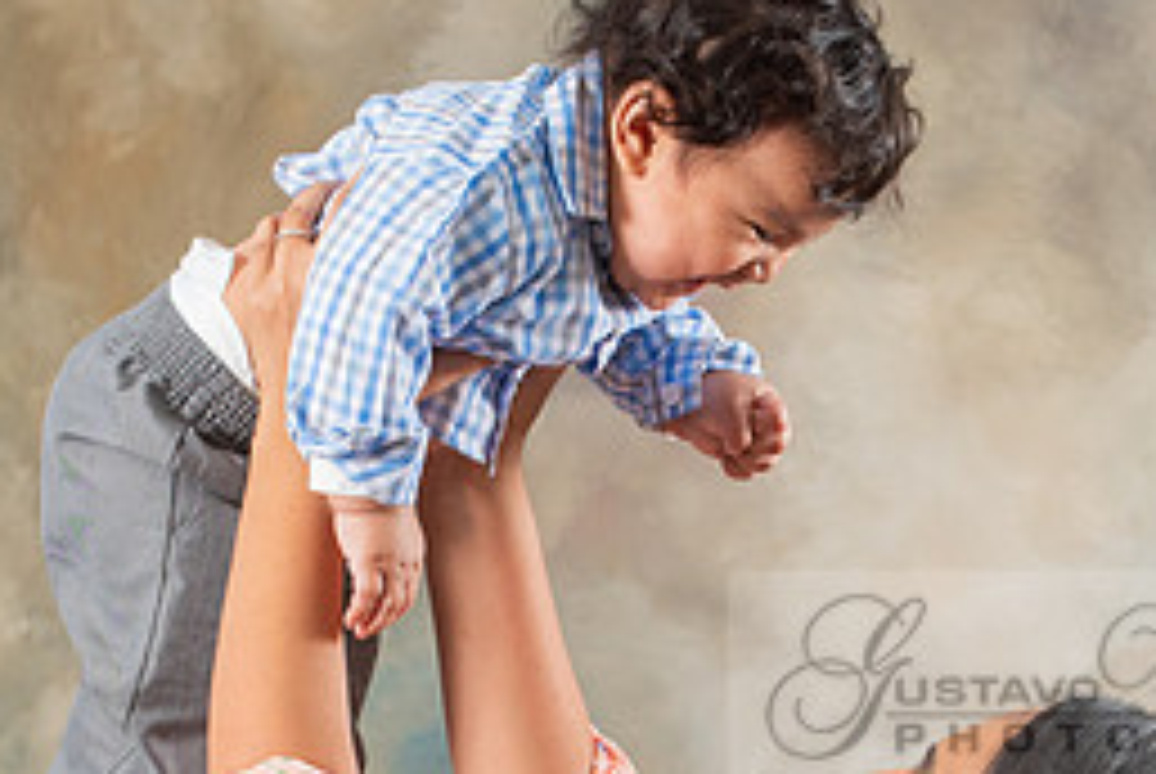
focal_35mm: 336
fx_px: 10801
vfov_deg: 4.1
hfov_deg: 6.1
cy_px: 917
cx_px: 659
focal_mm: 98
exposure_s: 1/125
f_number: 5.6
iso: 200
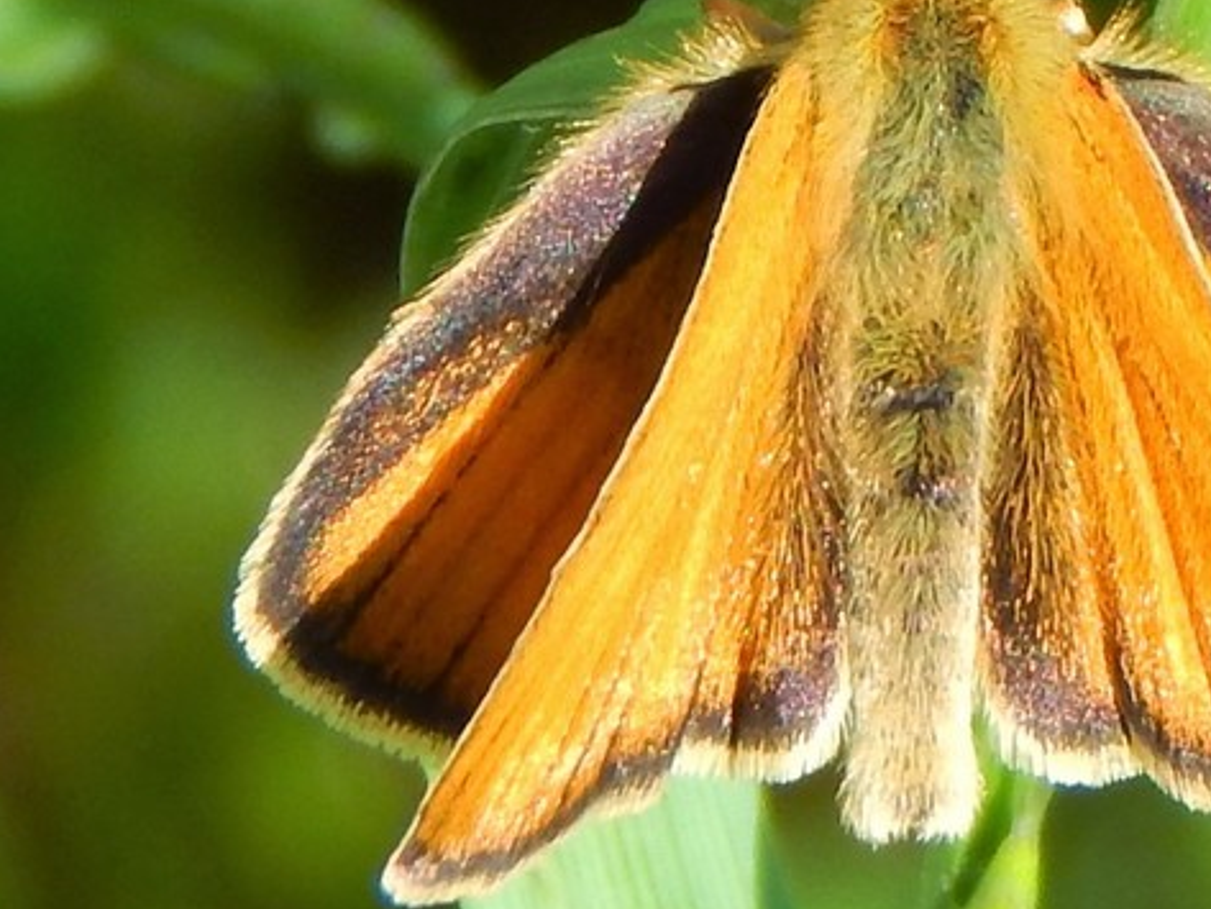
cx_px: 920
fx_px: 17601
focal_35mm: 503
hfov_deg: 3.9
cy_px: 305
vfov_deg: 3.0
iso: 125
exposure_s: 1/200
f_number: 5.7
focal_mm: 50.1
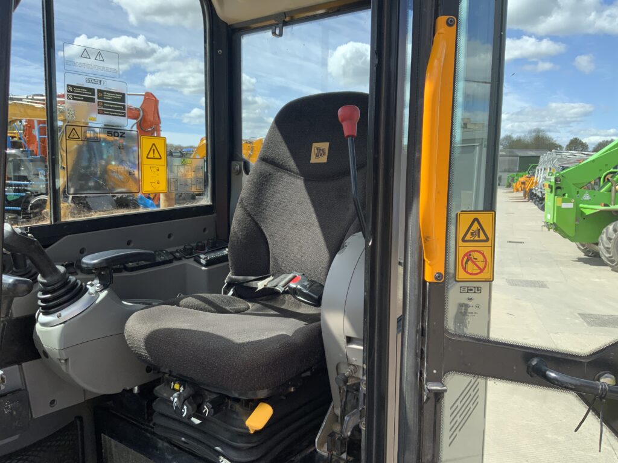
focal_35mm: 29
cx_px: 309
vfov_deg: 48.2
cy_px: 232
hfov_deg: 61.7
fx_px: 518
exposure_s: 1/1015
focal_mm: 3
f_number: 1.8
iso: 16
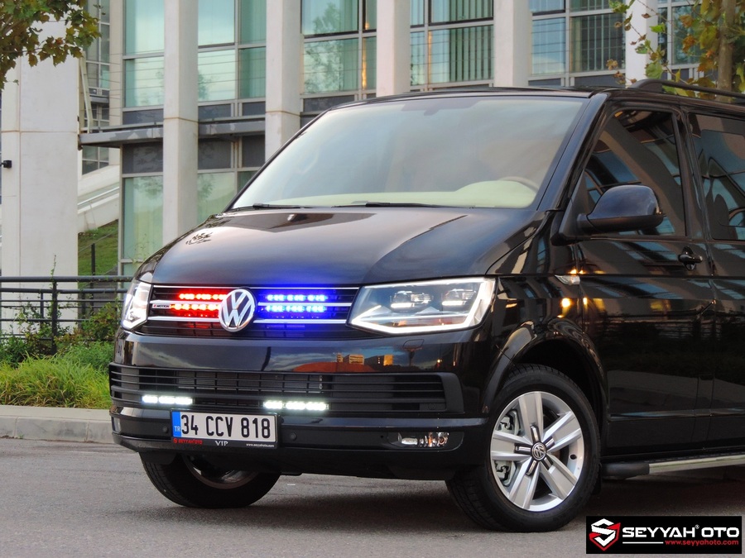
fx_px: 2260
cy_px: 279
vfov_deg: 14.1
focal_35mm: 105
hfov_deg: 18.7
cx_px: 372
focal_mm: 18.7
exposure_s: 1/100
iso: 400
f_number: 4.2
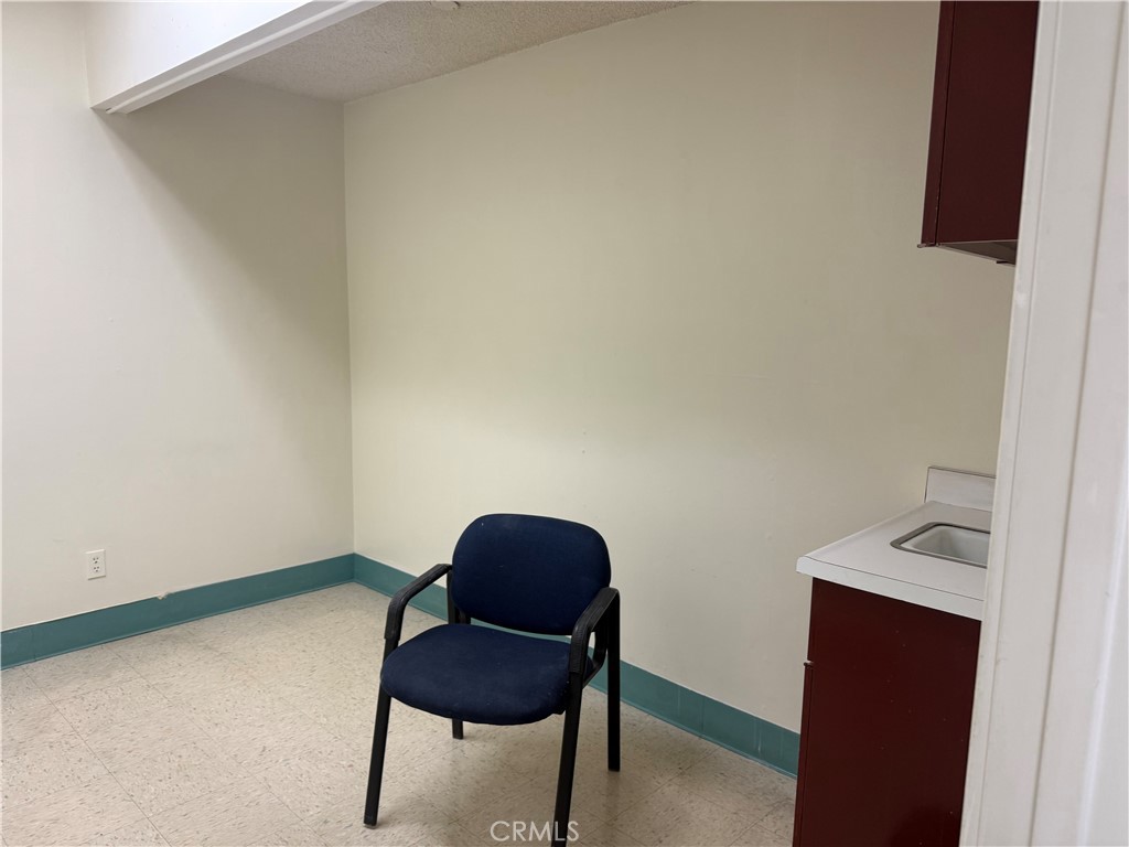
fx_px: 783
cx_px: 564
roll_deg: -2.3
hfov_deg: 71.6
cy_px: 424
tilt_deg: -7.9
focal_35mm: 24
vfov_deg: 56.8
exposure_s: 1/60
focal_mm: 6.76
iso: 125
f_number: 1.78
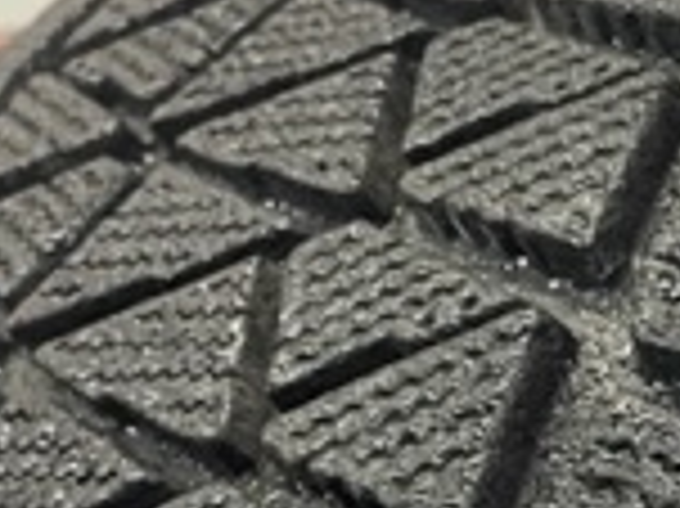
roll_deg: +2.2
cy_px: 409
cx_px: 752
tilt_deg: -4.2
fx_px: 2159
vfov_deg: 13.4
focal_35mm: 110
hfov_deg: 17.3
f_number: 1.6
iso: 160
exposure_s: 1/50
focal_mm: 4.2
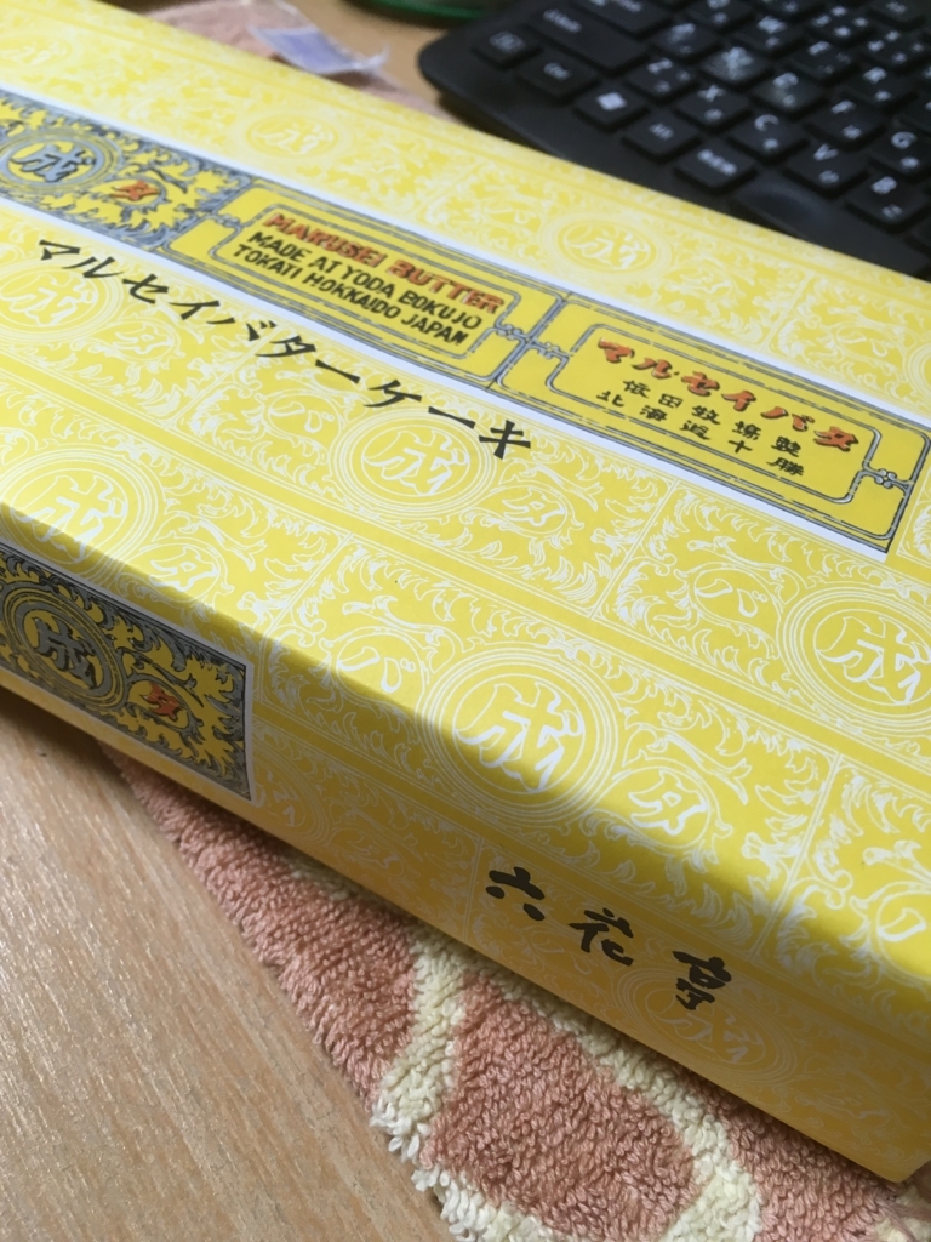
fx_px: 1040
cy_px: 621
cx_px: 466
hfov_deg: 48.2
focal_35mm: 29
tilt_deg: -47.9
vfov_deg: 61.7
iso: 80
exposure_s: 1/30
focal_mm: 4.15
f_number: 2.2
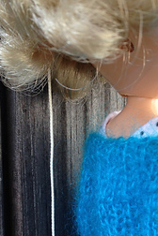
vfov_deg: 28.5
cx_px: 79
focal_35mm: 68
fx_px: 448
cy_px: 212
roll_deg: -0.2
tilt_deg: -11.8
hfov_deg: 20.0
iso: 50
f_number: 2.4
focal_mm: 4.12
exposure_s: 1/60
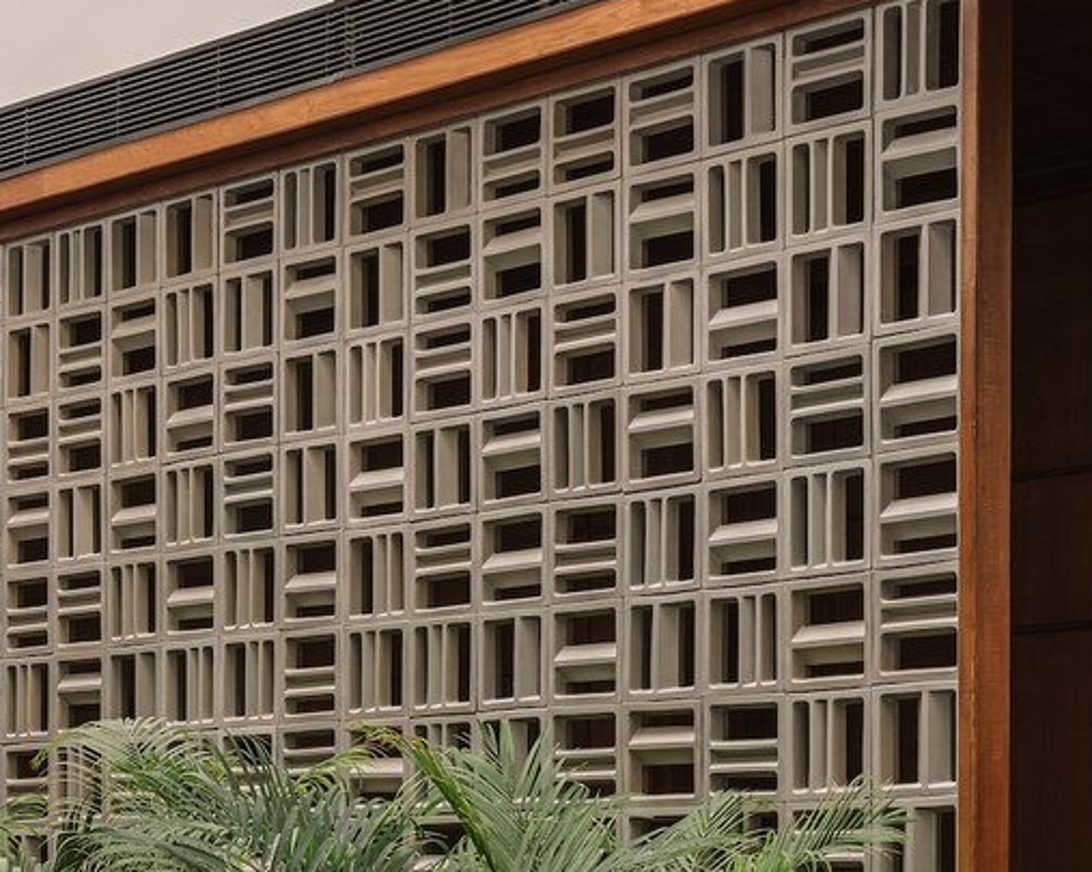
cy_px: 838
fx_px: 3359
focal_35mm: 104
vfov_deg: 14.6
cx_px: -136
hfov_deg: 17.8
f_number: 10
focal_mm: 35
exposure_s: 1.6
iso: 100
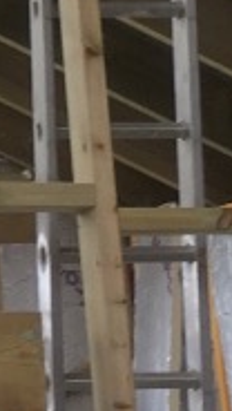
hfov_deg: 5.7
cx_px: -294
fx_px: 2245
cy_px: -235
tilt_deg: +18.5
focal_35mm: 206
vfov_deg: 10.1
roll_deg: +2.6
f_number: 2.2
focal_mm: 4.15
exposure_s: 1/50
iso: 32
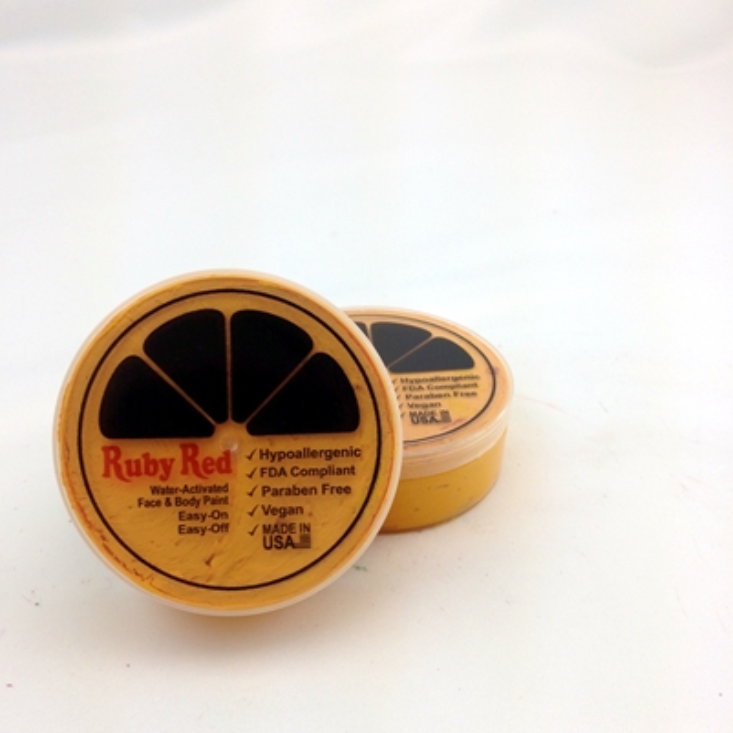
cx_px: 360
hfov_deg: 41.9
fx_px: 958
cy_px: 444
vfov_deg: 41.6
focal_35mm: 40
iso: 50
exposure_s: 1/158
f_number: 2.4
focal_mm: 4.12
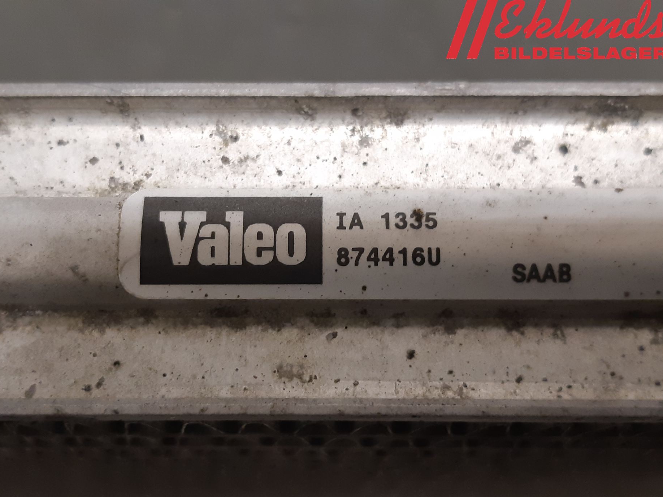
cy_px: 275
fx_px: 555
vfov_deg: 48.1
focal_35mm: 29
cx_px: 298
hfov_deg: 61.5
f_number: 1.7
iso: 160
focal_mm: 3.93
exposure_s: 1/50
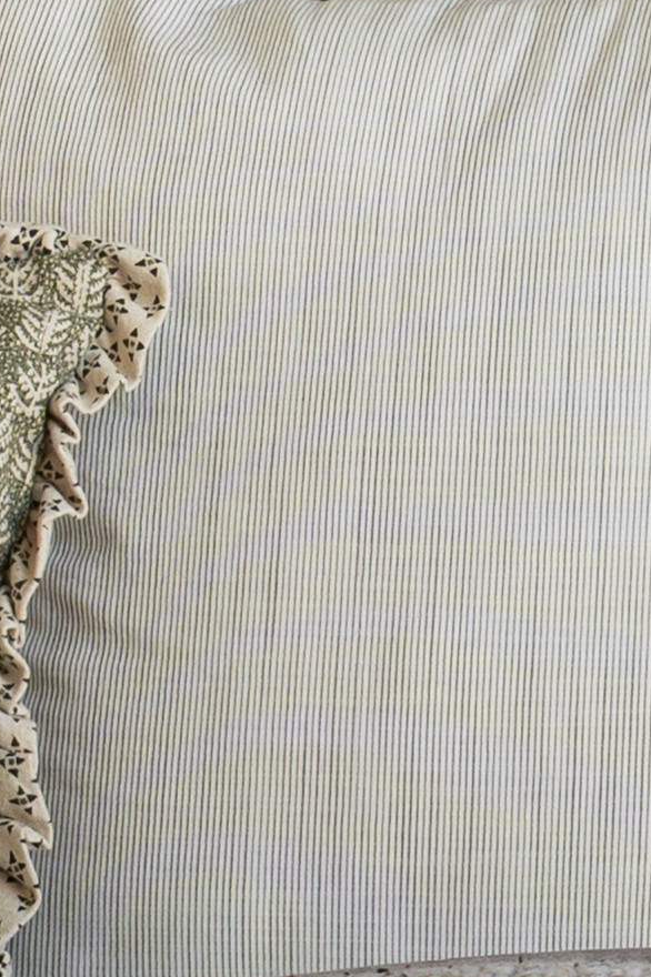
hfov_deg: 5.4
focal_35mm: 247
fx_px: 6705
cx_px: 1582
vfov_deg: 8.3
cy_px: 560
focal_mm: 31
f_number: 8
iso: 160
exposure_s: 1/15
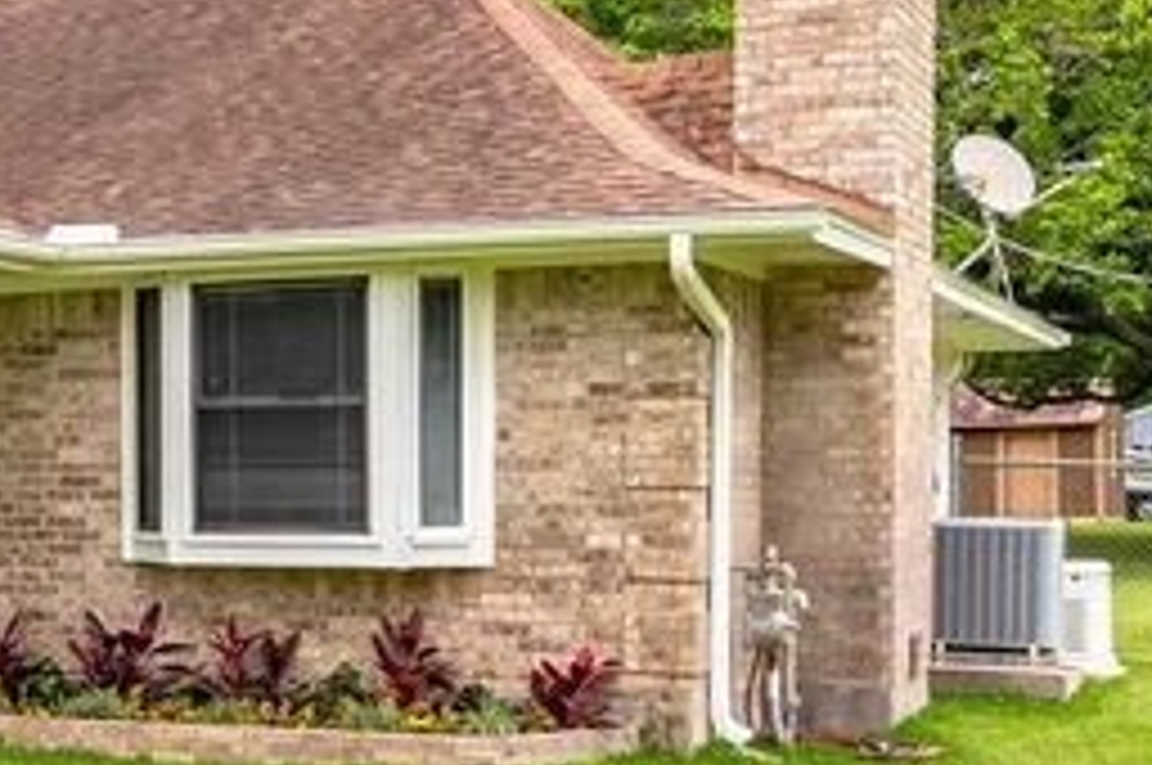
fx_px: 2557
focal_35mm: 80
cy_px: 506
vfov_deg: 17.0
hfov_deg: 20.9
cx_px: -657
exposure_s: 1/125
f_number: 9
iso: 125
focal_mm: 20
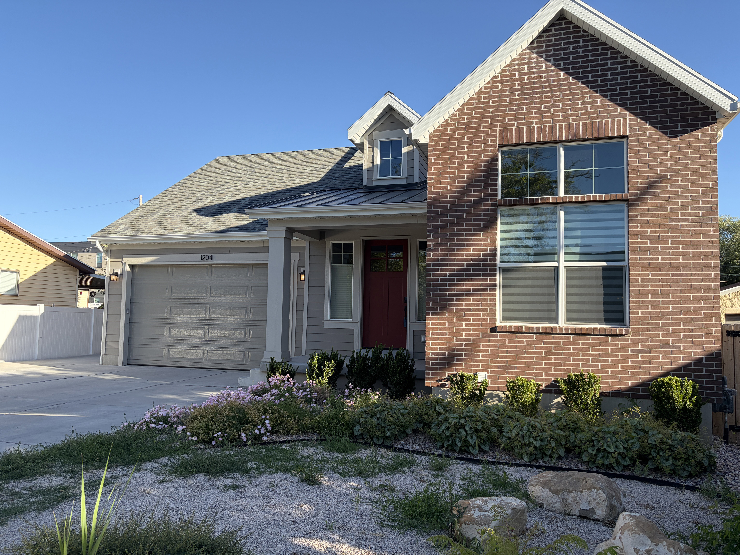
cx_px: 370
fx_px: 556
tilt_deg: +4.1
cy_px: 278
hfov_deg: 67.3
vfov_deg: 53.1
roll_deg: -1.2
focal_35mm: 26
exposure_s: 1/1155
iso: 50
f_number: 1.6
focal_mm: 5.96
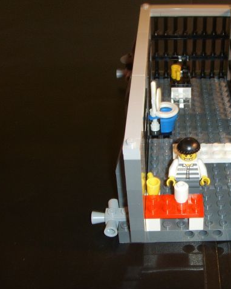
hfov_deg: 28.9
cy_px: 144
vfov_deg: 36.7
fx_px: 436
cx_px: 189
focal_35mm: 51
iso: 100
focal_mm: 6.6
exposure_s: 1/45
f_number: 3.5
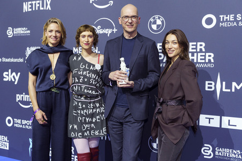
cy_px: 80
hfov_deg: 45.5
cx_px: 121
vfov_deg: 31.1
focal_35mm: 43
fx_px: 289
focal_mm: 43
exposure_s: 1/250
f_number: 4
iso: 1250
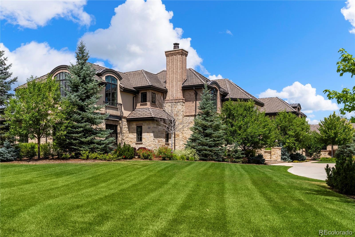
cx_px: 178
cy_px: 118
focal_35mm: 37
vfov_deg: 36.2
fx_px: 362
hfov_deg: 52.2
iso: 160
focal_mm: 36.7
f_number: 9
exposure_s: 1/640
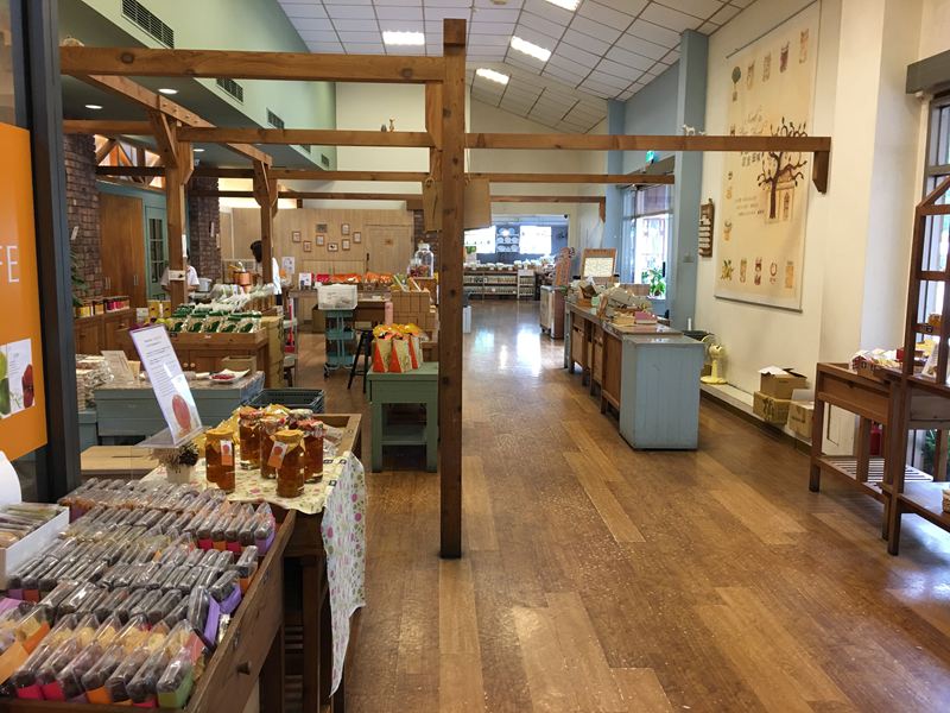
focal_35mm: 29
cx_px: 475
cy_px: 356
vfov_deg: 48.2
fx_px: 796
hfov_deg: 61.7
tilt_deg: -6.8
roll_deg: -0.5
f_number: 2.2
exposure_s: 1/15
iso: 40
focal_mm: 4.15
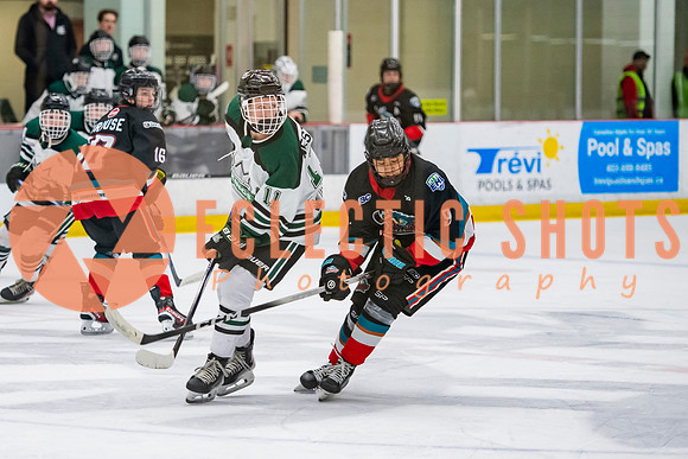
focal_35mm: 190
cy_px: 208
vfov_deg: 7.2
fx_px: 3640
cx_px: 220
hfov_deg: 10.8
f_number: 3.2
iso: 2000
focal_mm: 122
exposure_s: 1/640
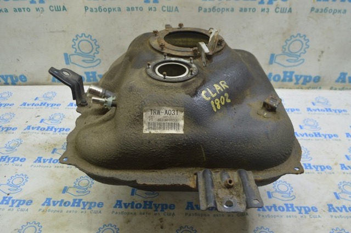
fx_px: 292
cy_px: 116
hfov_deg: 62.0
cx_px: 176
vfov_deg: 43.5
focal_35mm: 30
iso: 400
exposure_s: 1/20
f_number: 5.6
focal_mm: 20
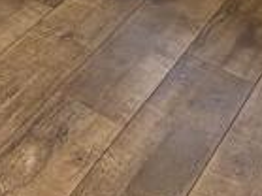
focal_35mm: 103
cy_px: -352
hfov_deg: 16.7
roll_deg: +0.0
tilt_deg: -7.0
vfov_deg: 10.8
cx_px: -172
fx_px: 779
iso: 64
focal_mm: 2.22
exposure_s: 1/191
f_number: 2.2
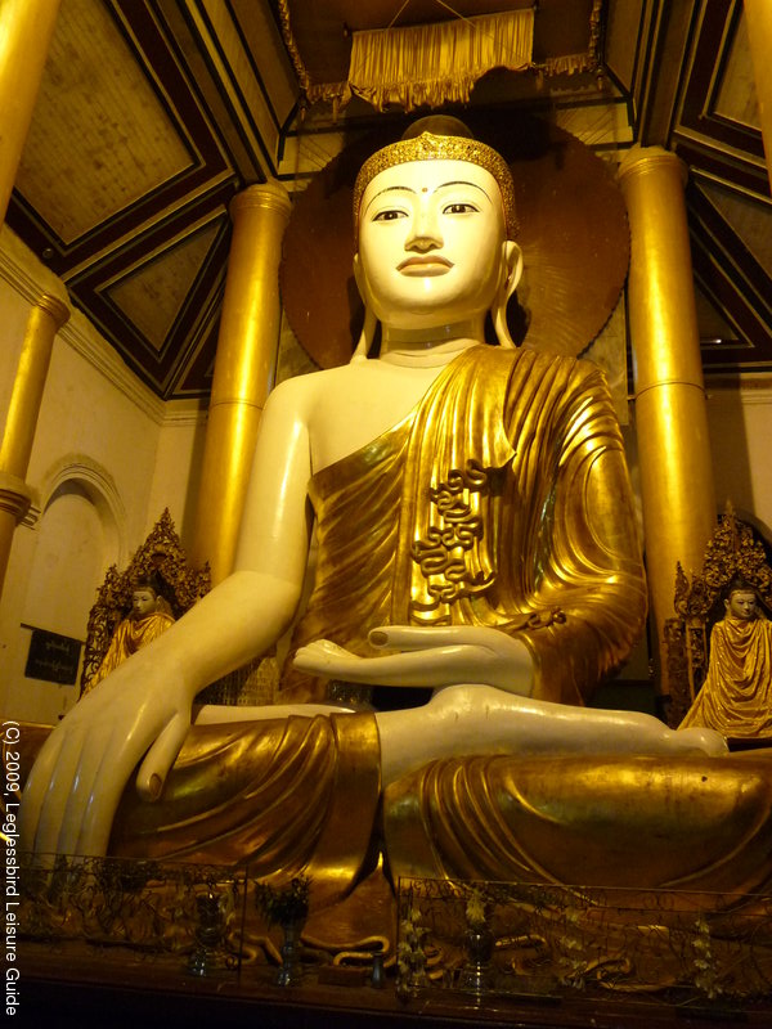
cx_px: 386
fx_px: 743
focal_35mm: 25
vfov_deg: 69.4
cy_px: 514
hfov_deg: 54.9
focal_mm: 4.4
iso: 320
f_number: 2.8
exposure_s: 1/30
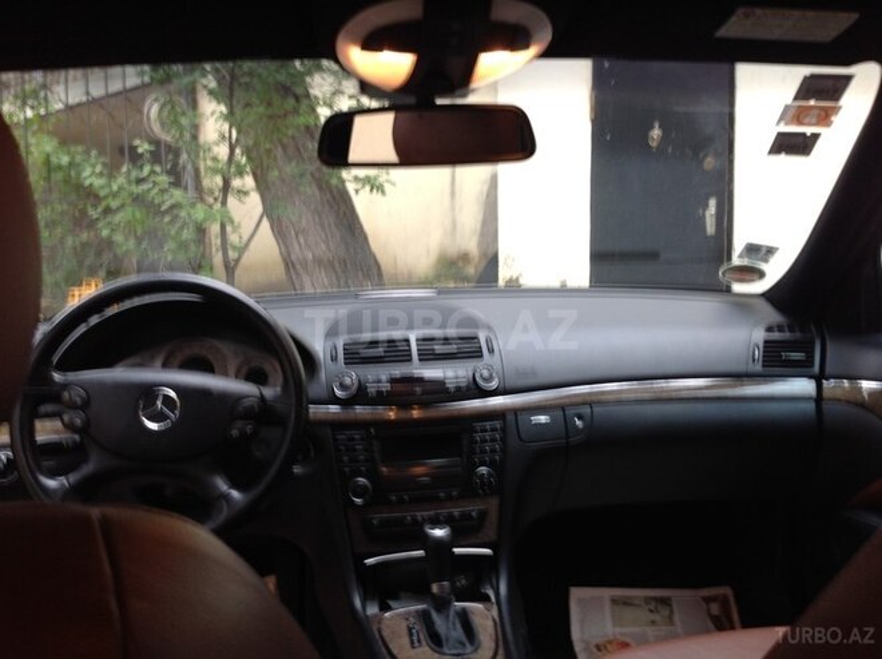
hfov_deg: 52.7
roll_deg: +0.6
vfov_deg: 40.6
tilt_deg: -5.2
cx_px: 441
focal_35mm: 35
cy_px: 330
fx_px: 890
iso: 64
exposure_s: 1/15
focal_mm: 4.28
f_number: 2.4
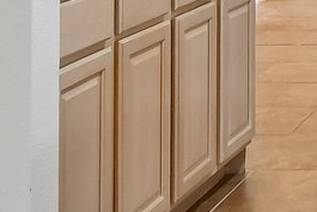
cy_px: -228
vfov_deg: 10.7
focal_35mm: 116
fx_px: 1022
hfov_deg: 14.7
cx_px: 624
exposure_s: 1/13
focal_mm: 10
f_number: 8
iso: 400
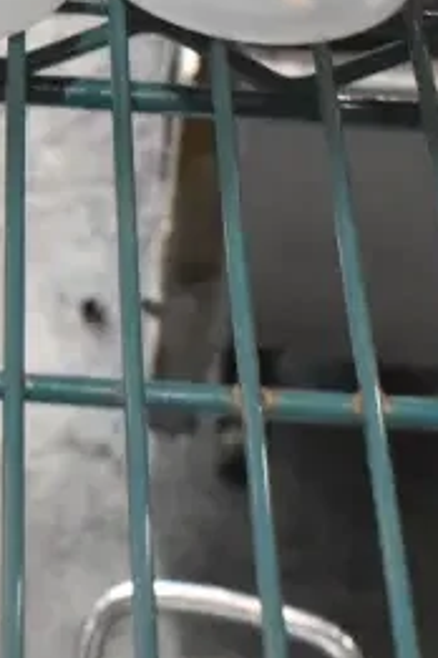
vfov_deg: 11.0
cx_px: -118
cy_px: -369
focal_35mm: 179
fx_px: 3266
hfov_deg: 7.6
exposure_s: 1/250
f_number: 8
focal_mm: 34
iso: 6400
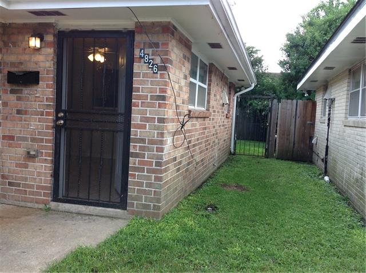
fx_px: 369
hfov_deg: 52.7
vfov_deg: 40.5
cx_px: 183
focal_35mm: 35
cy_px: 136
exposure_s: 1/190
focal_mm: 4.28
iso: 50
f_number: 2.4
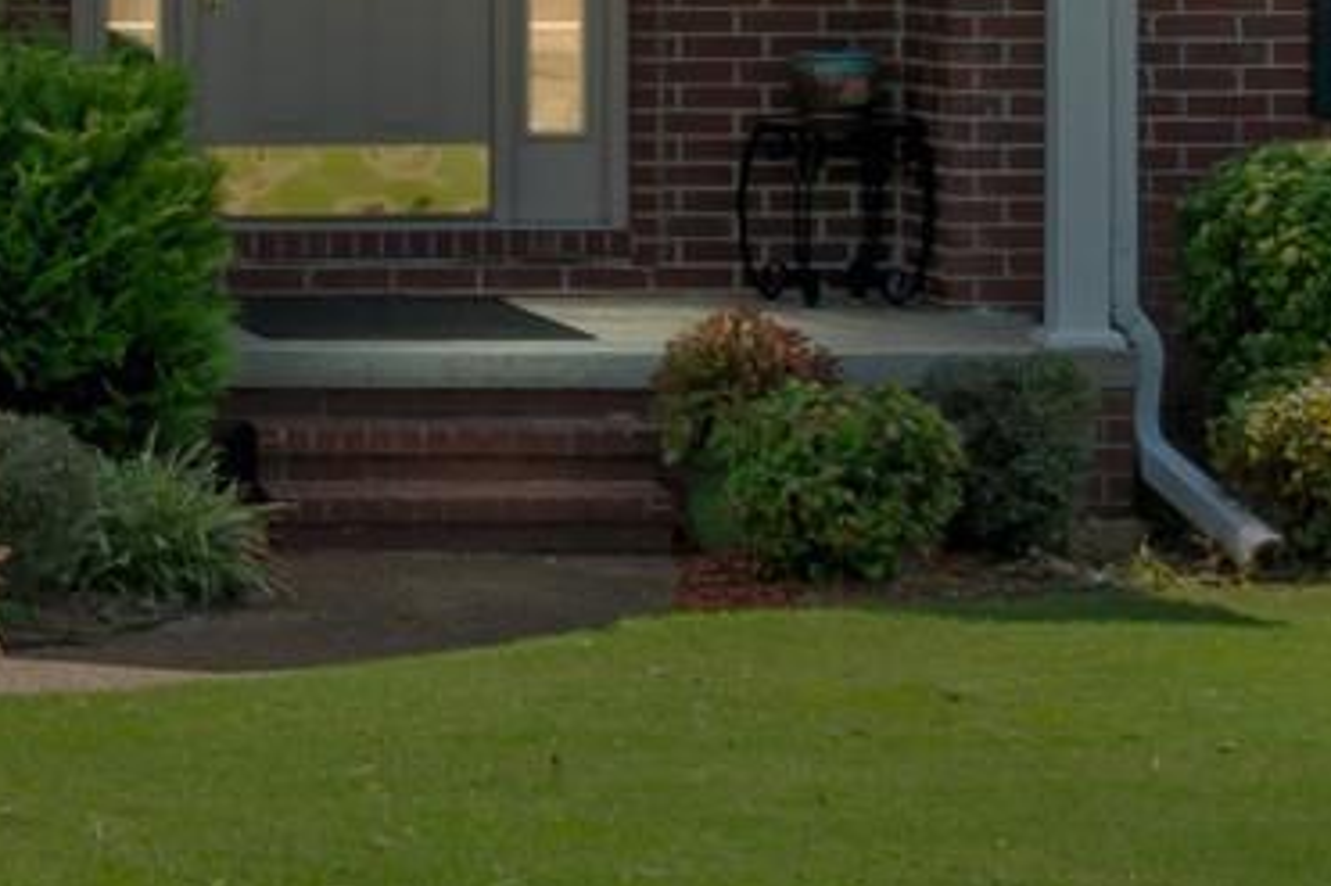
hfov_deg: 11.0
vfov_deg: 7.5
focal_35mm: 182
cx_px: -527
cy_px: -179
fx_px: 6726
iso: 250
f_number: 9
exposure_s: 1/80
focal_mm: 18
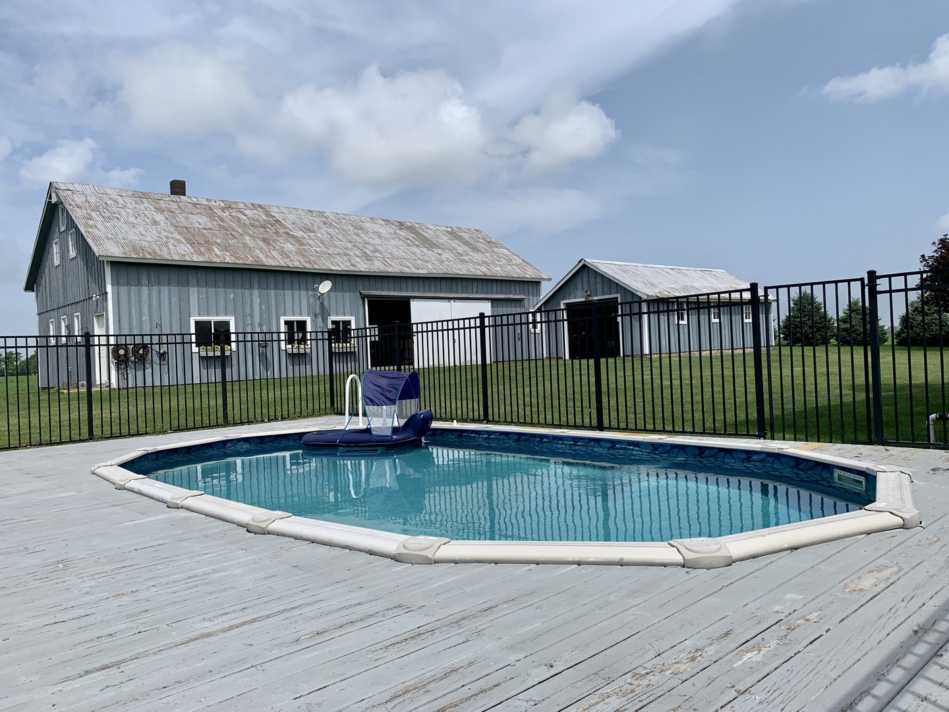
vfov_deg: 53.1
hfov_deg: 67.3
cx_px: 474
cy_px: 356
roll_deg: +1.7
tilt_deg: +1.7
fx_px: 713
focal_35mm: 26
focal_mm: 4.25
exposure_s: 1/3289
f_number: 1.8
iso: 25
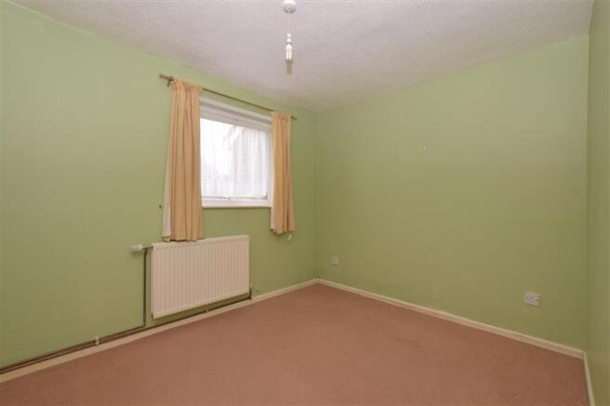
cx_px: 305
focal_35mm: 15
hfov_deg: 100.4
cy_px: 203
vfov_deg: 77.3
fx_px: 254
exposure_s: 1/50
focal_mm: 10
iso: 400
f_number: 8
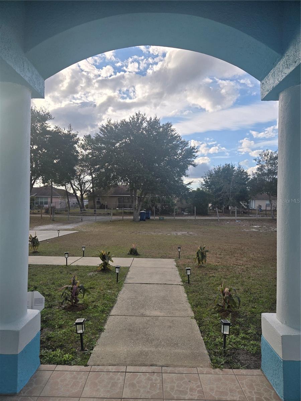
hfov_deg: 58.9
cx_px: 150
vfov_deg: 73.9
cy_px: 200
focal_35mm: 23
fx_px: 267
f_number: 1.8
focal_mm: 5.4
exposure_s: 1/2921
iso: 40
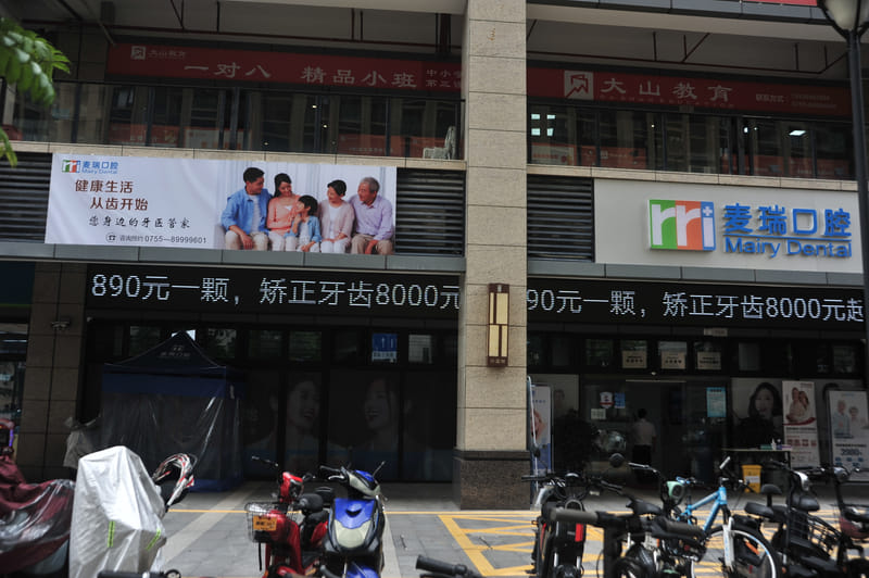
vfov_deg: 42.3
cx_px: 434
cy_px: 289
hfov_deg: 60.3
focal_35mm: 31
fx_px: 748
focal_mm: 31
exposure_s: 1/320
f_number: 5.6
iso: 200
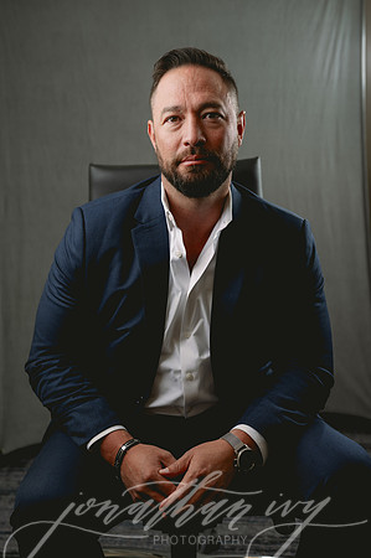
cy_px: 279
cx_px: 186
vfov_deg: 39.6
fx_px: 775
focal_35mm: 50
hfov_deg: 26.9
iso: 50
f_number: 3.5
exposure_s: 1/200
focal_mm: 50
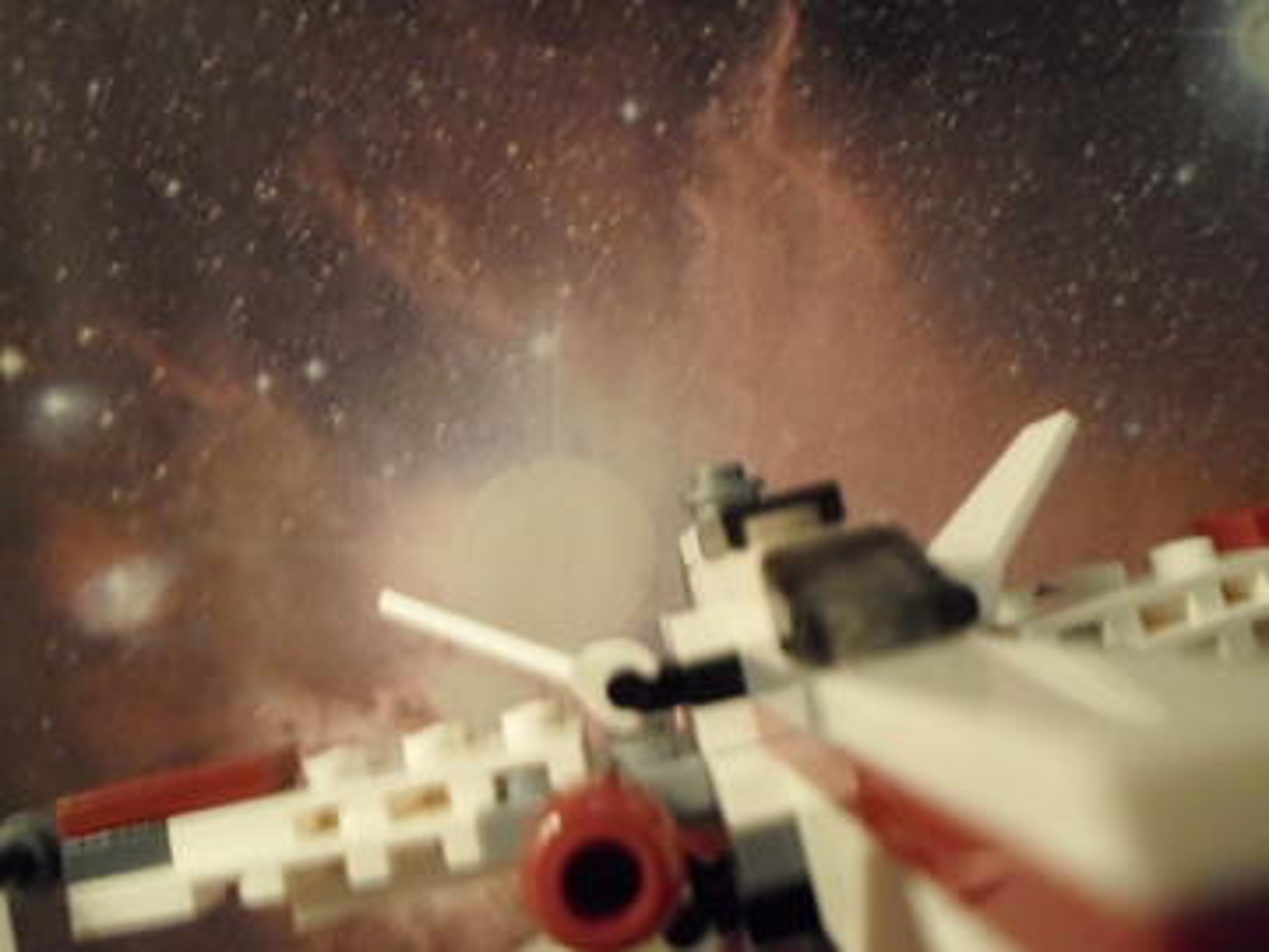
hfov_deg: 69.4
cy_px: 476
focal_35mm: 25
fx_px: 916
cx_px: 634
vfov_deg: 54.9
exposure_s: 1/10
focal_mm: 4.5
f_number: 2.5
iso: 400
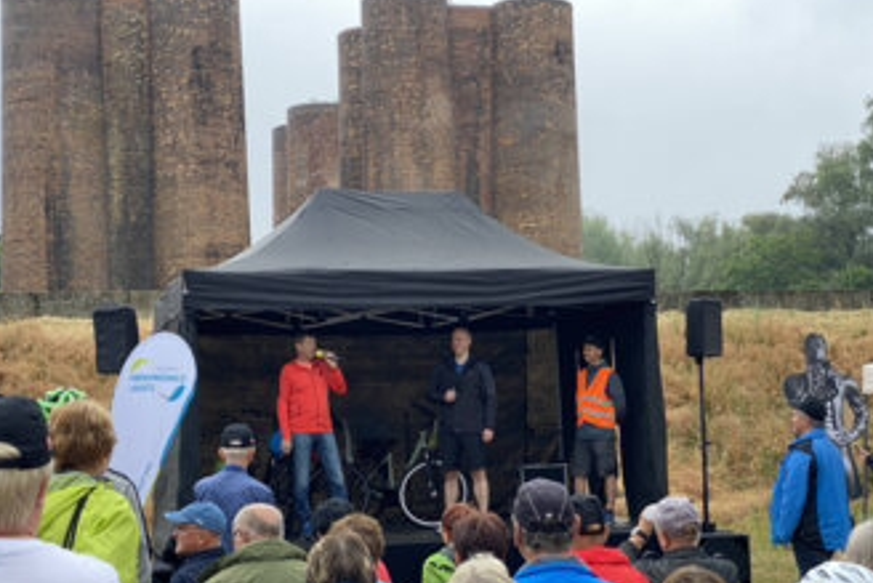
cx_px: 476
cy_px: 359
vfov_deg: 20.6
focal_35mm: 66
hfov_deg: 30.5
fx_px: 1601
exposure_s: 1/122
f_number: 2
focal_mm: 6
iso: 20
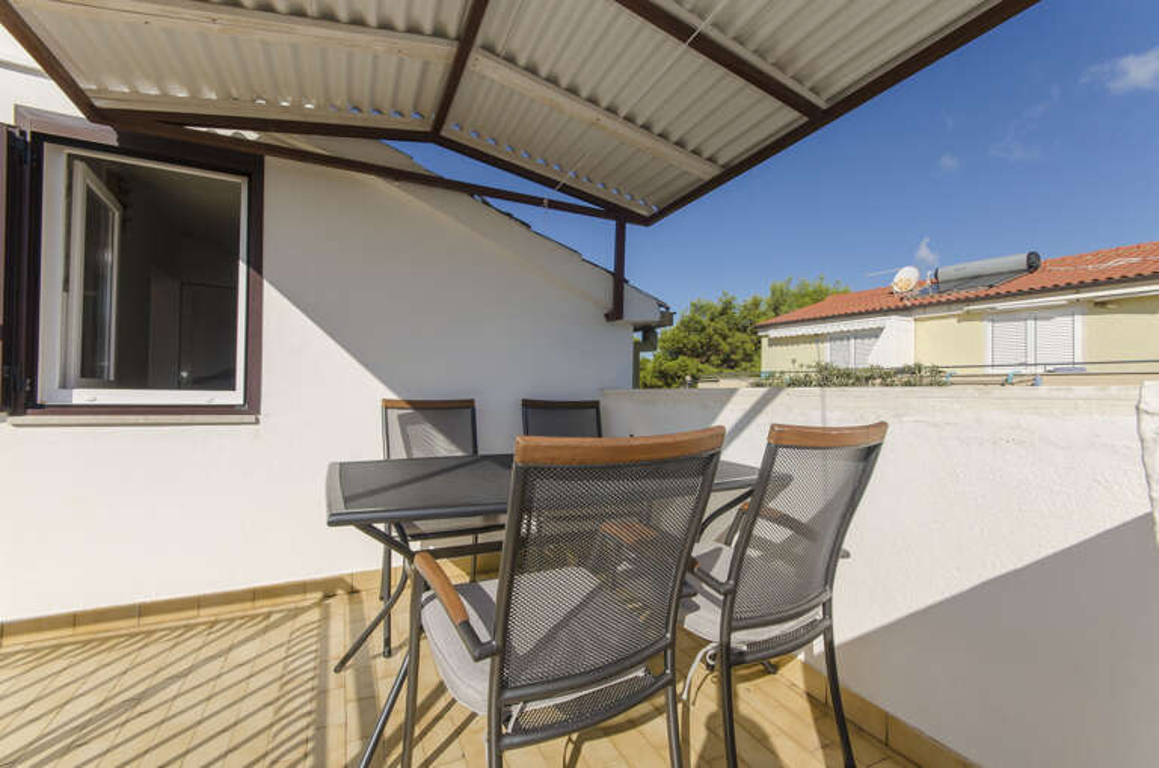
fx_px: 482
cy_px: 384
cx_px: 580
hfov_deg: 100.5
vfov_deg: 77.1
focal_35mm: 15
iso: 100
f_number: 13
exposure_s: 1/200
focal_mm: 10
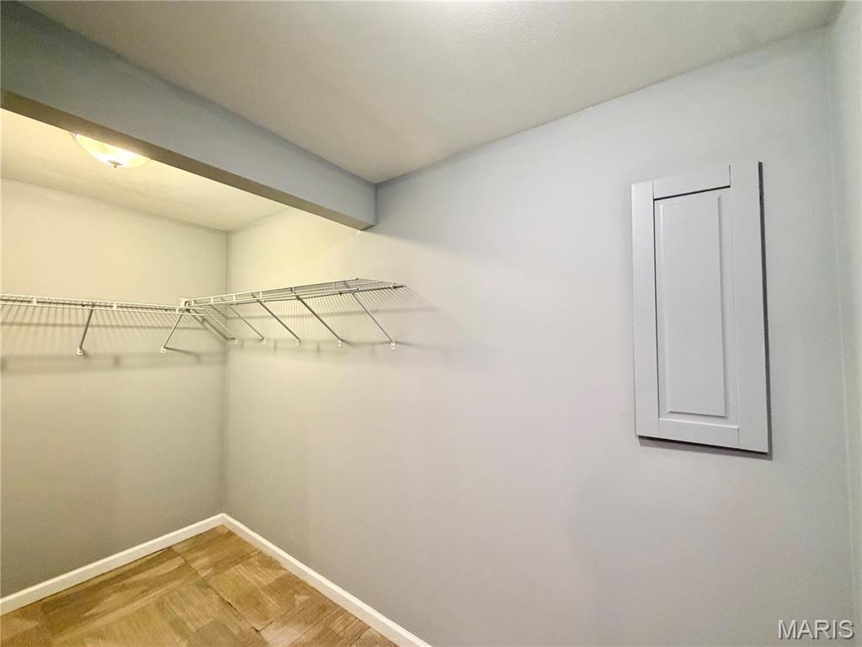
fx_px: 349
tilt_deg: +2.7
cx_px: 431
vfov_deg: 85.7
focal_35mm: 14
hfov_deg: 102.1
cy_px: 324
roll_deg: -0.2
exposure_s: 1/60
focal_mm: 2.22
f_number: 2.2
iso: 320
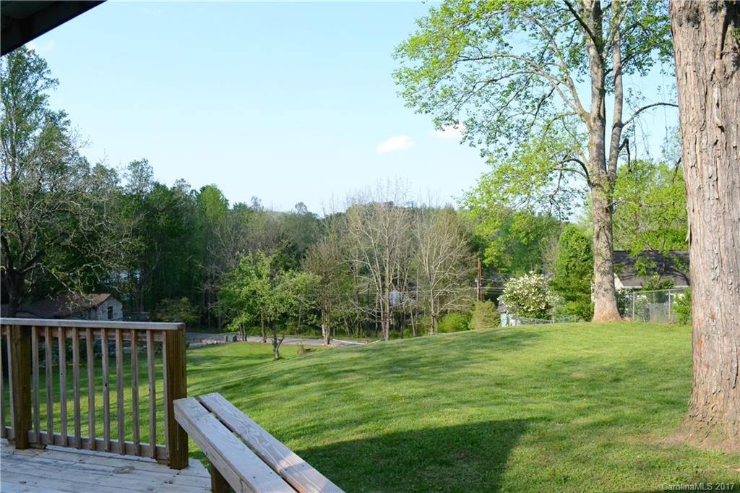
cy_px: 246
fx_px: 555
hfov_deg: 67.4
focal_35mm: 27
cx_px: 370
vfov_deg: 47.9
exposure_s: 1/2500
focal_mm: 18
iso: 3200
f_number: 9
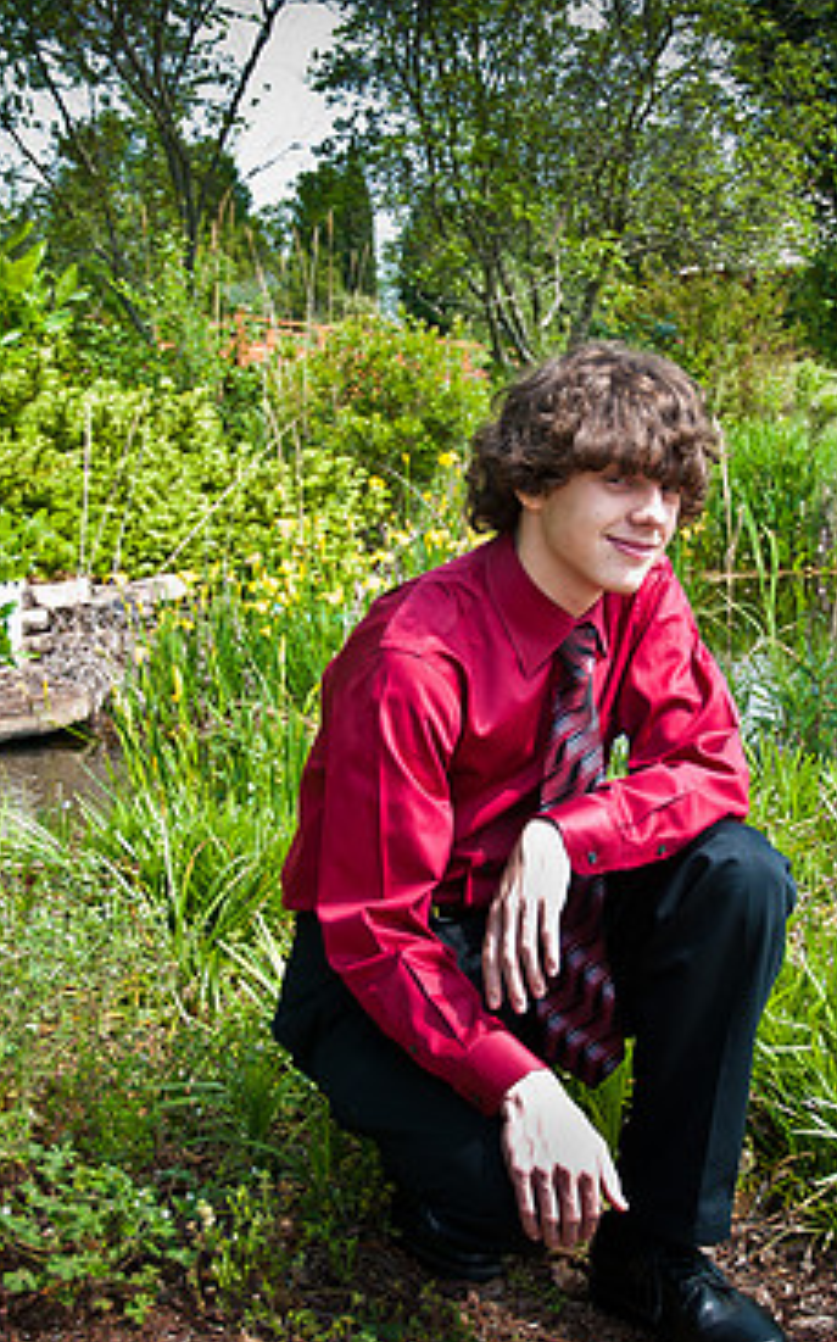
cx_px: 574
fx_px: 2733
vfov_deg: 27.6
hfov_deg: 17.4
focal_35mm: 75
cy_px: 693
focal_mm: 31
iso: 200
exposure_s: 1/250
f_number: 4
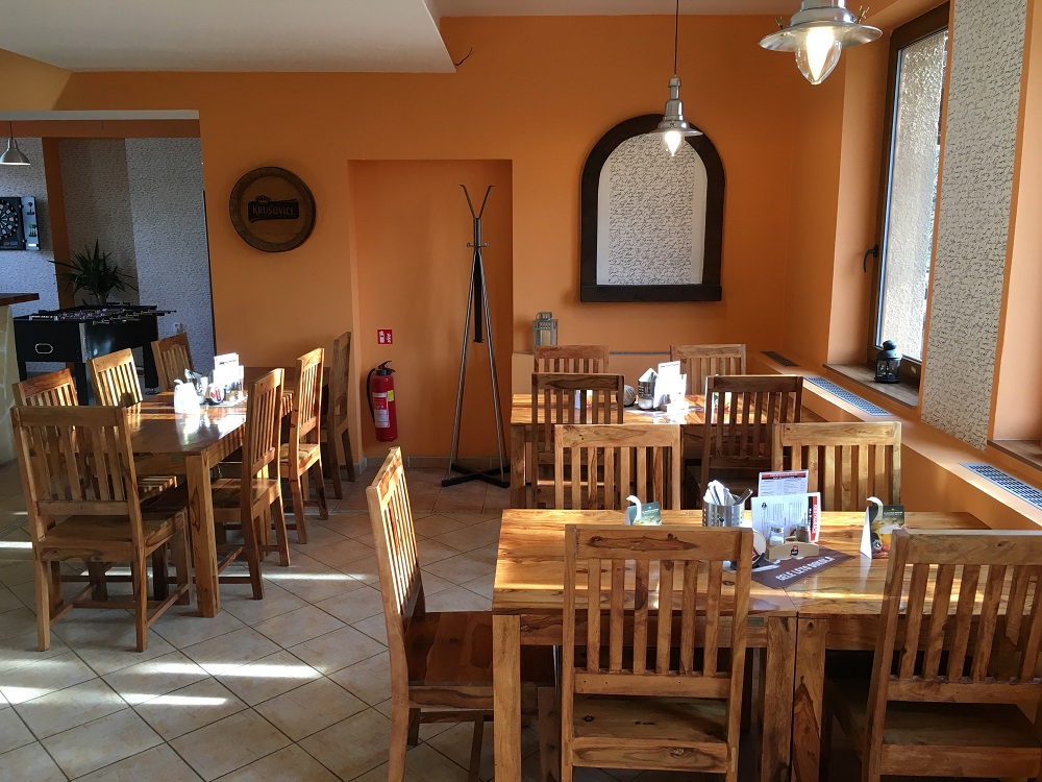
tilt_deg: -9.3
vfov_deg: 48.2
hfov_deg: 61.7
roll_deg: +0.5
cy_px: 391
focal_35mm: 29
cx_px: 521
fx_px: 873
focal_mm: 4.15
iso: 25
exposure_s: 1/33
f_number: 2.2
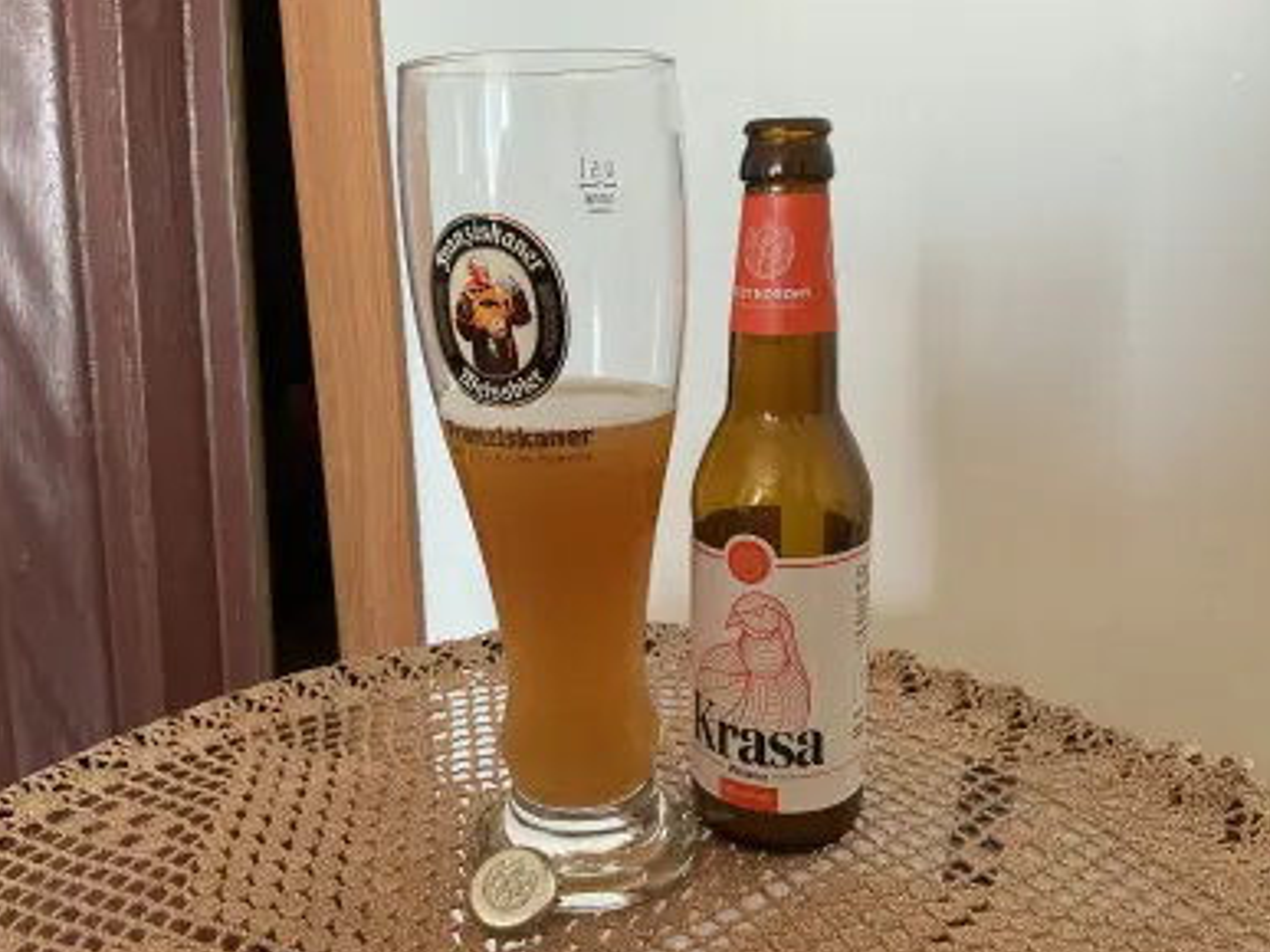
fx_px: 1100
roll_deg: +1.0
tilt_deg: -15.4
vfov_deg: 46.8
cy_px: 483
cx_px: 624
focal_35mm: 30
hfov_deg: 60.0
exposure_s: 1/60
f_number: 1.8
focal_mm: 3
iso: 160
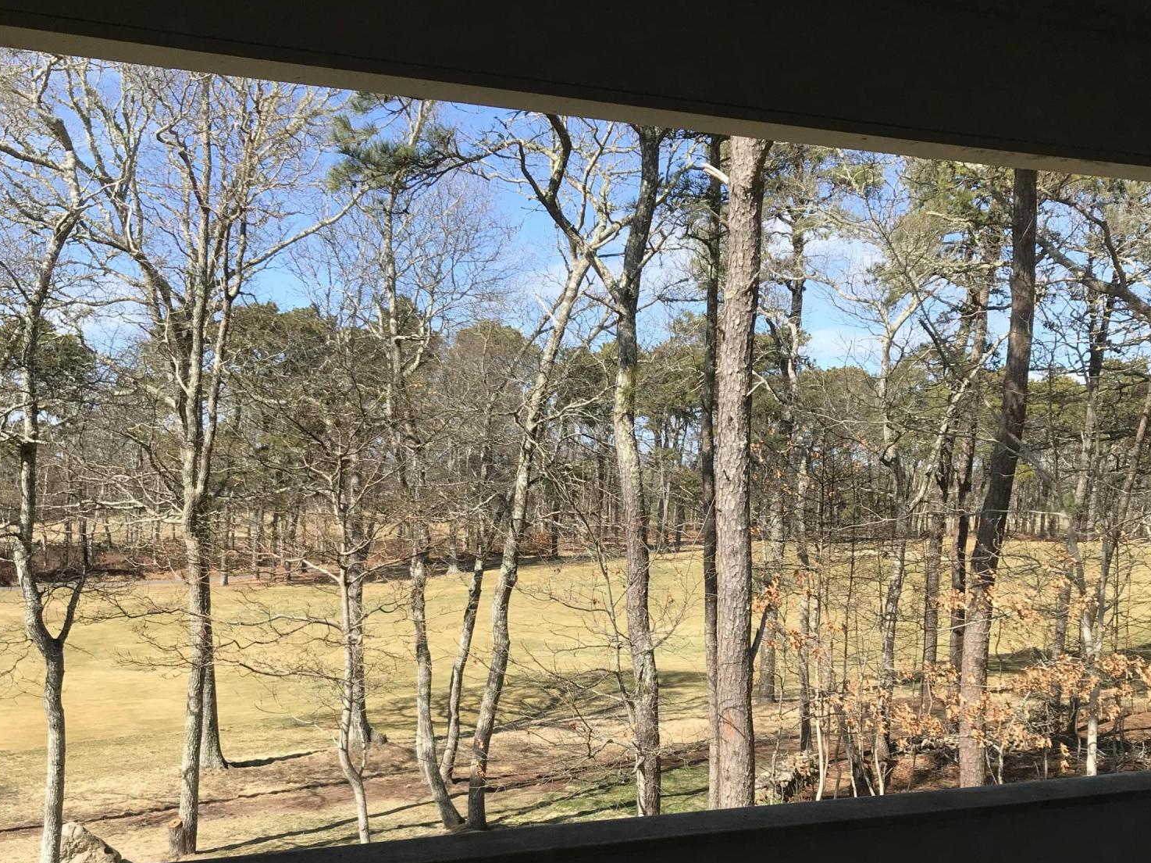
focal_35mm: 38
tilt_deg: -3.8
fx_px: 1263
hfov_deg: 49.0
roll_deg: -0.5
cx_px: 579
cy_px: 587
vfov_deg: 37.2
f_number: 1.8
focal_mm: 3.99
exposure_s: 1/921
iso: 20
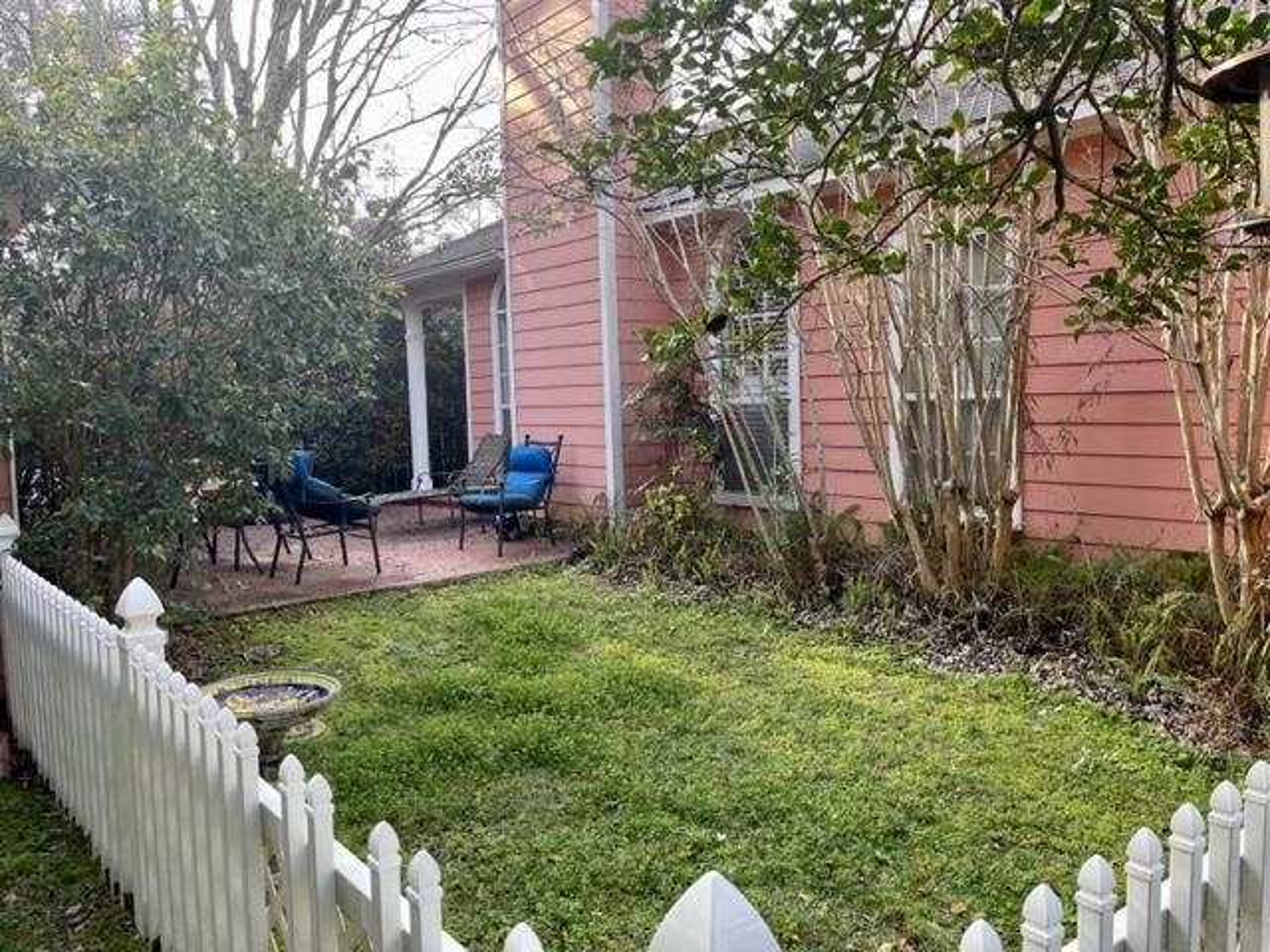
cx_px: 635
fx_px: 954
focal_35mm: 26
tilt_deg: -4.2
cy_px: 476
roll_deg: +2.0
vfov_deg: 53.1
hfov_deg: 67.3
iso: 32
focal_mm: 5.1
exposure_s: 1/212
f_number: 1.6
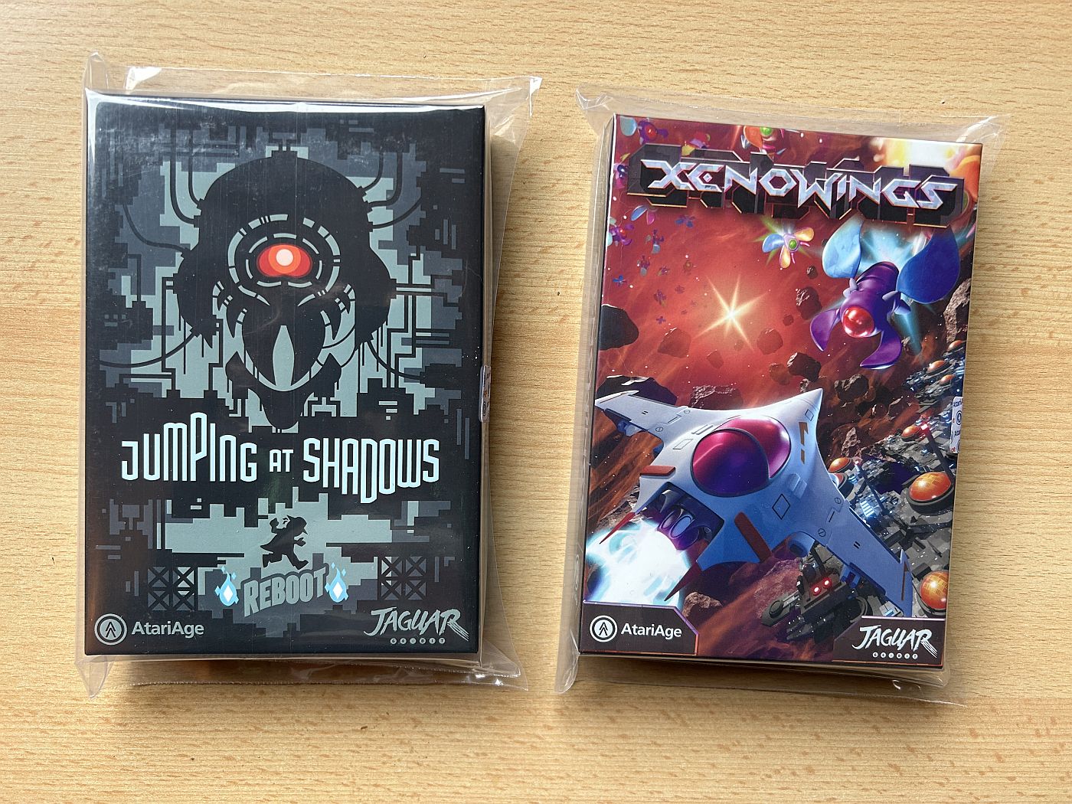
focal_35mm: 26
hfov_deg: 67.3
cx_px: 536
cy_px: 402
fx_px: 805
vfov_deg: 53.1
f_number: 1.5
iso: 125
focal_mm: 5.7
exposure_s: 1/121
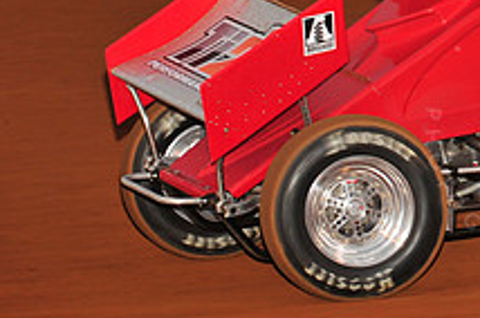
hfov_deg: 5.6
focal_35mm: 366
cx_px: 559
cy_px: -78
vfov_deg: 3.7
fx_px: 4873
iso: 800
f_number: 6.3
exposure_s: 1/320
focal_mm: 135
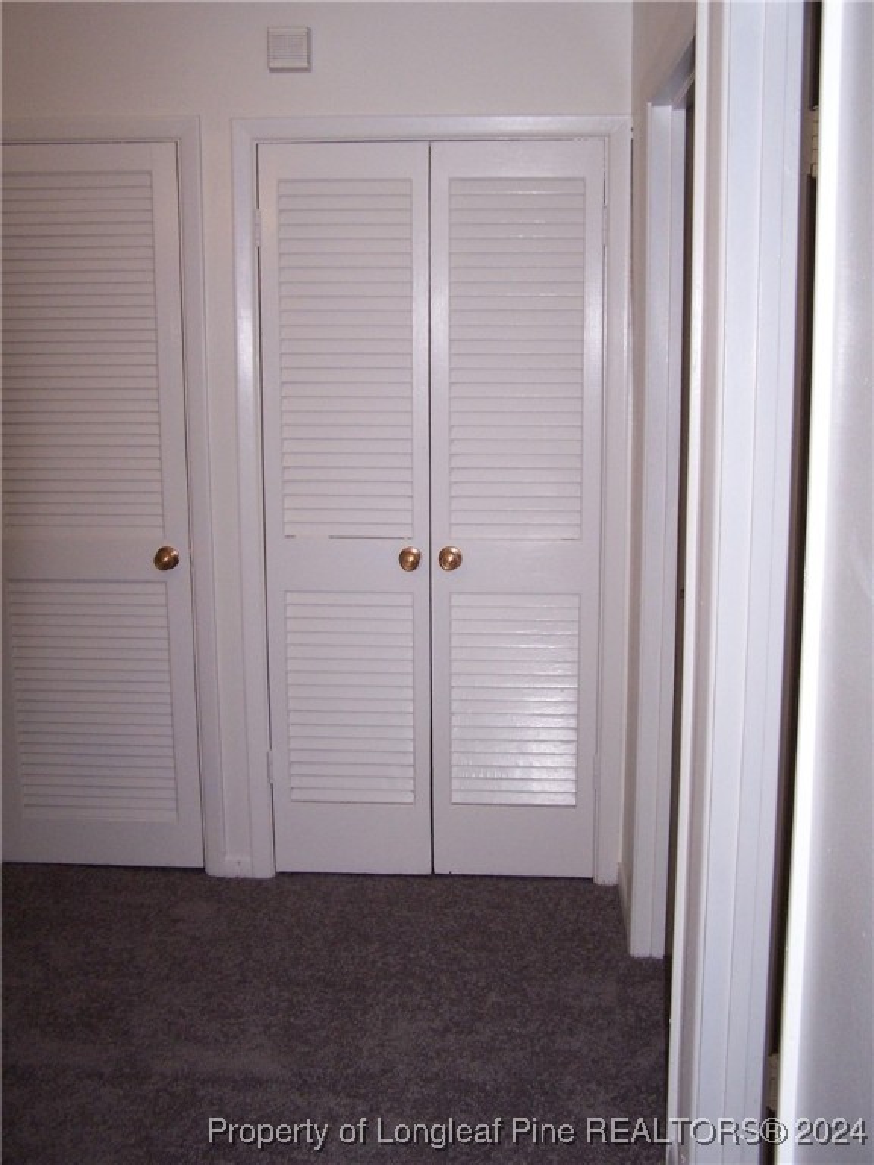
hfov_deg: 37.7
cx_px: 437
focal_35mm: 38
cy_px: 582
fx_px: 1279
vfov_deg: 49.0
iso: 140
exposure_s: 1/60
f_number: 2.8
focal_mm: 6.3
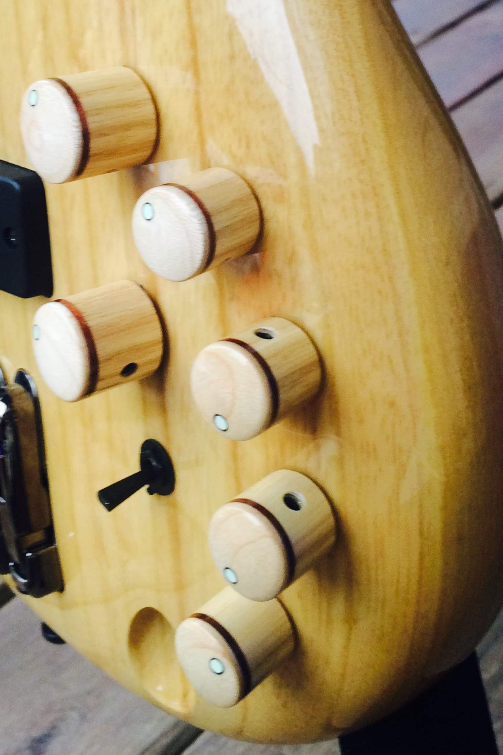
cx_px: 180
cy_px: 134
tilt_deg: -21.1
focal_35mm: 52
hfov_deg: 25.9
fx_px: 1090
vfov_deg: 36.7
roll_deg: +14.7
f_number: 2.2
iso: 64
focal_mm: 4.15
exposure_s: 1/120
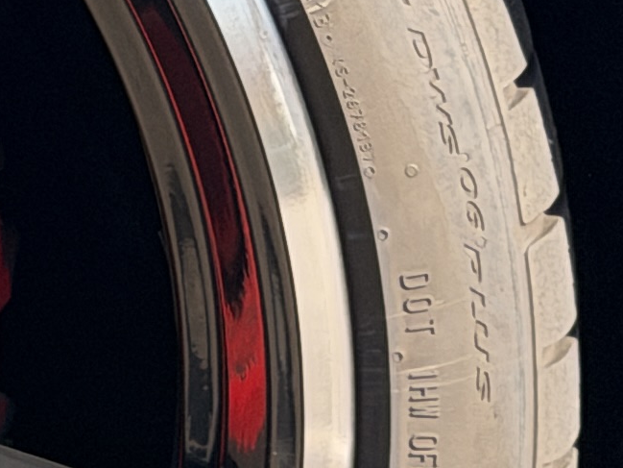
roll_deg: +1.5
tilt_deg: -10.7
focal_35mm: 298
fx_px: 5364
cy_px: 230
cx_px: -670
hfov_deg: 6.4
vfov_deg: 5.0
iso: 80
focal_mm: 6.76
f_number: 1.78
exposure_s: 1/917
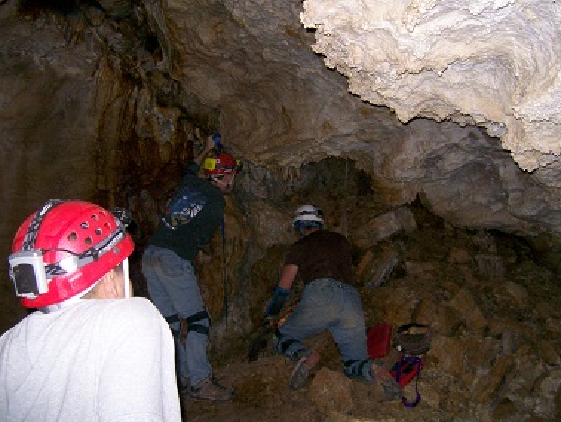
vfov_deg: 38.7
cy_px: 204
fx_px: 600
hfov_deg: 50.1
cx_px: 295
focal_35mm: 37
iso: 200
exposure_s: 1/64
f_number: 2.8
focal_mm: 5.8
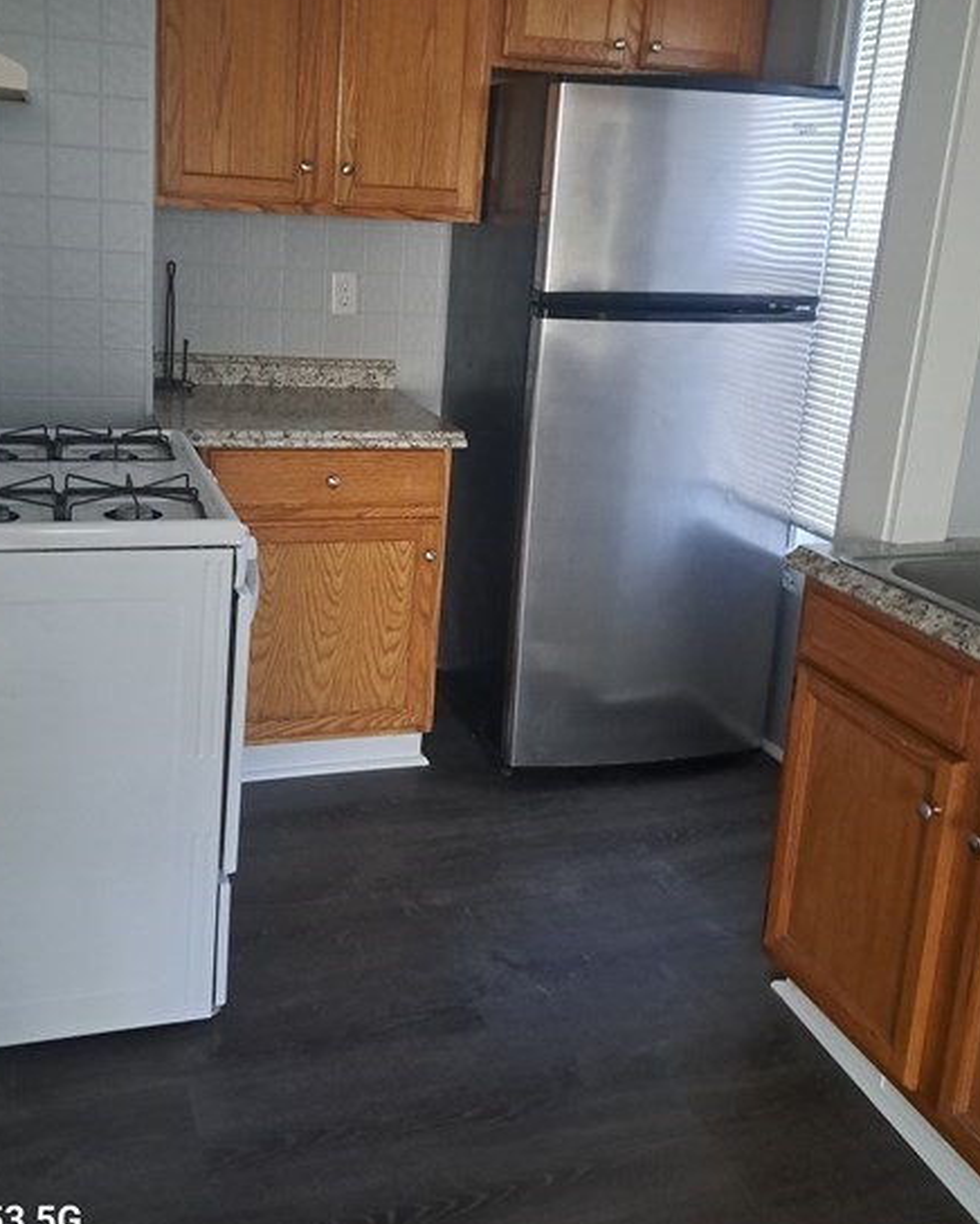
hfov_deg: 44.3
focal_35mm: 33
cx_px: 400
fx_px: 1196
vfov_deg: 53.7
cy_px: 467
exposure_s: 1/24
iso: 640
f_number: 1.8
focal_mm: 5.23
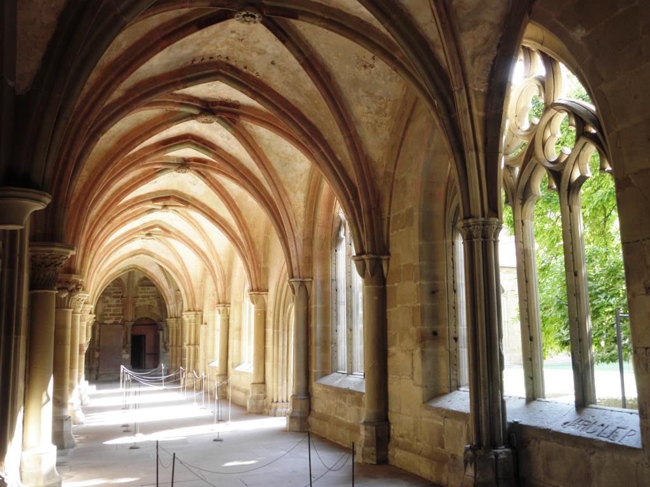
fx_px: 620
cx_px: 325
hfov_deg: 55.4
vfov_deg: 42.9
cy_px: 244
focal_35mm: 33
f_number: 3
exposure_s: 1/40
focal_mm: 5.9
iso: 100
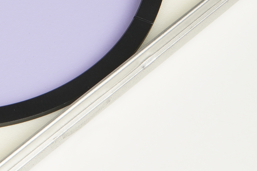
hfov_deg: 10.1
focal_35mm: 200
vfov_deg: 6.8
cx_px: -86
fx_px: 1427
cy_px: -36
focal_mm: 52
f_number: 18
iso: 200
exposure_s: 1/160
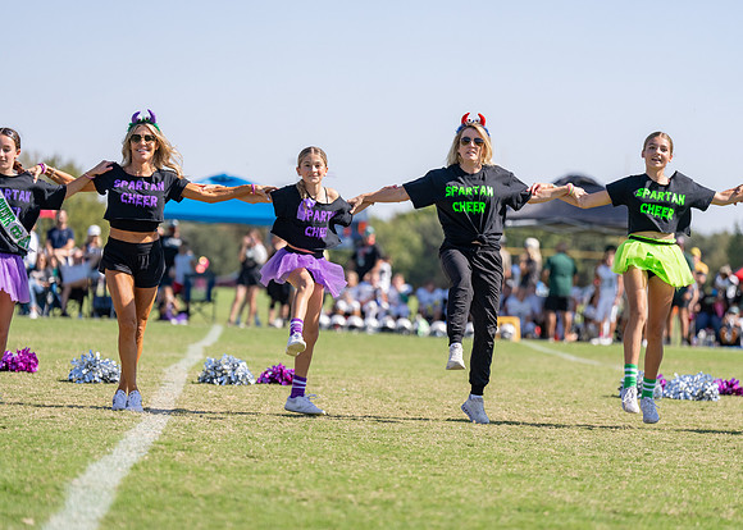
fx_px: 3029
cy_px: 265
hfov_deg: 14.0
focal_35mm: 144
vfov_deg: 10.0
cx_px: 372
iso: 320
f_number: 2.8
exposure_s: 1/6400
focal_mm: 137
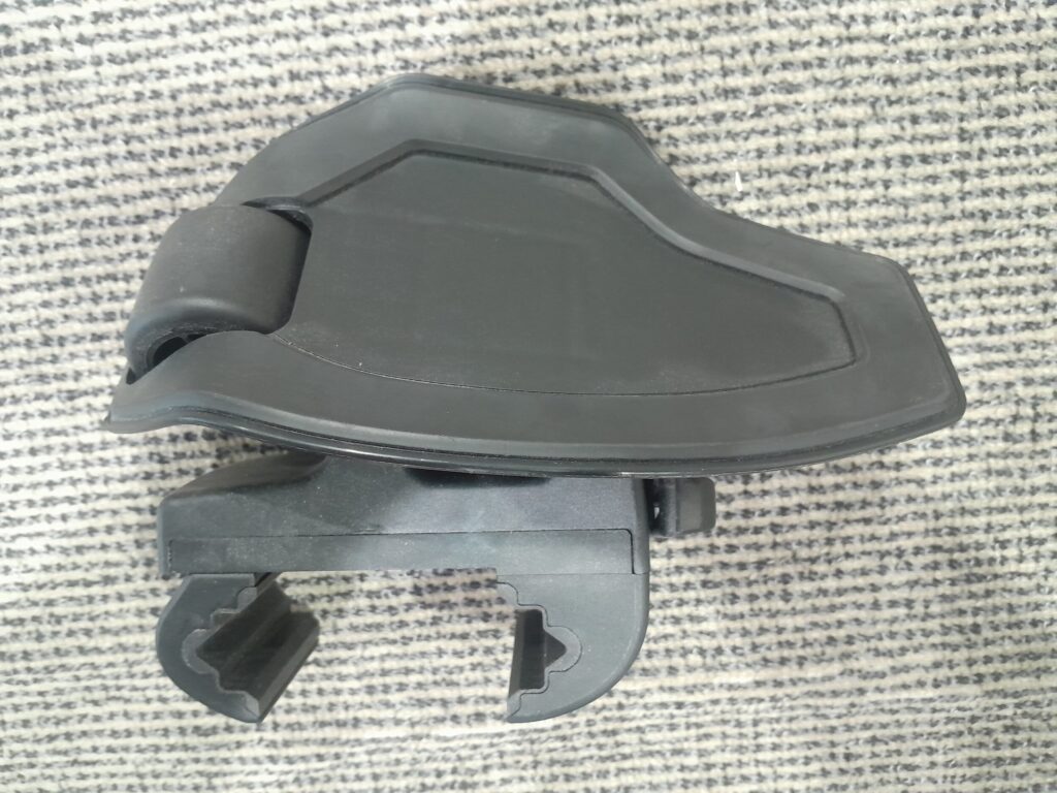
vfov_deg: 53.1
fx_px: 794
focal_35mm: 26
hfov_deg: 67.3
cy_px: 396
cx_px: 528
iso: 800
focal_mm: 3.98
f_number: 1.8
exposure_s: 1/10
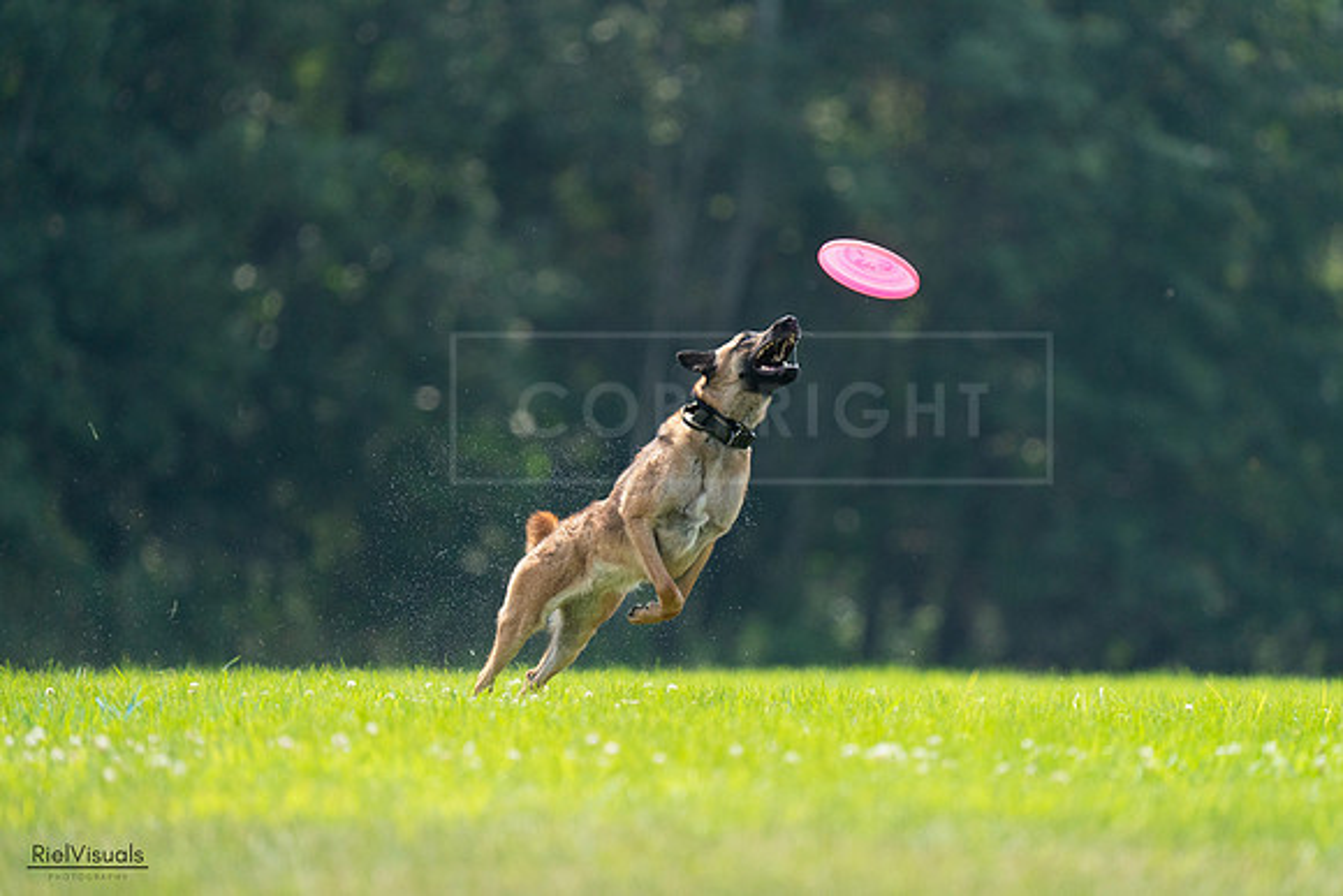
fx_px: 17835
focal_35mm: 478
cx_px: 672
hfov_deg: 4.3
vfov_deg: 2.9
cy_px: 448
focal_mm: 478
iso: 2500
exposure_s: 1/4000
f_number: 6.3
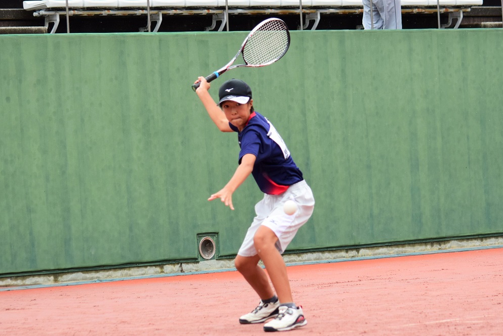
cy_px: 169
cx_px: 253
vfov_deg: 9.3
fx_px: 2068
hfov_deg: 13.9
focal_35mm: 148
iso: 500
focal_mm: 98
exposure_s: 1/1250
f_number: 4.5
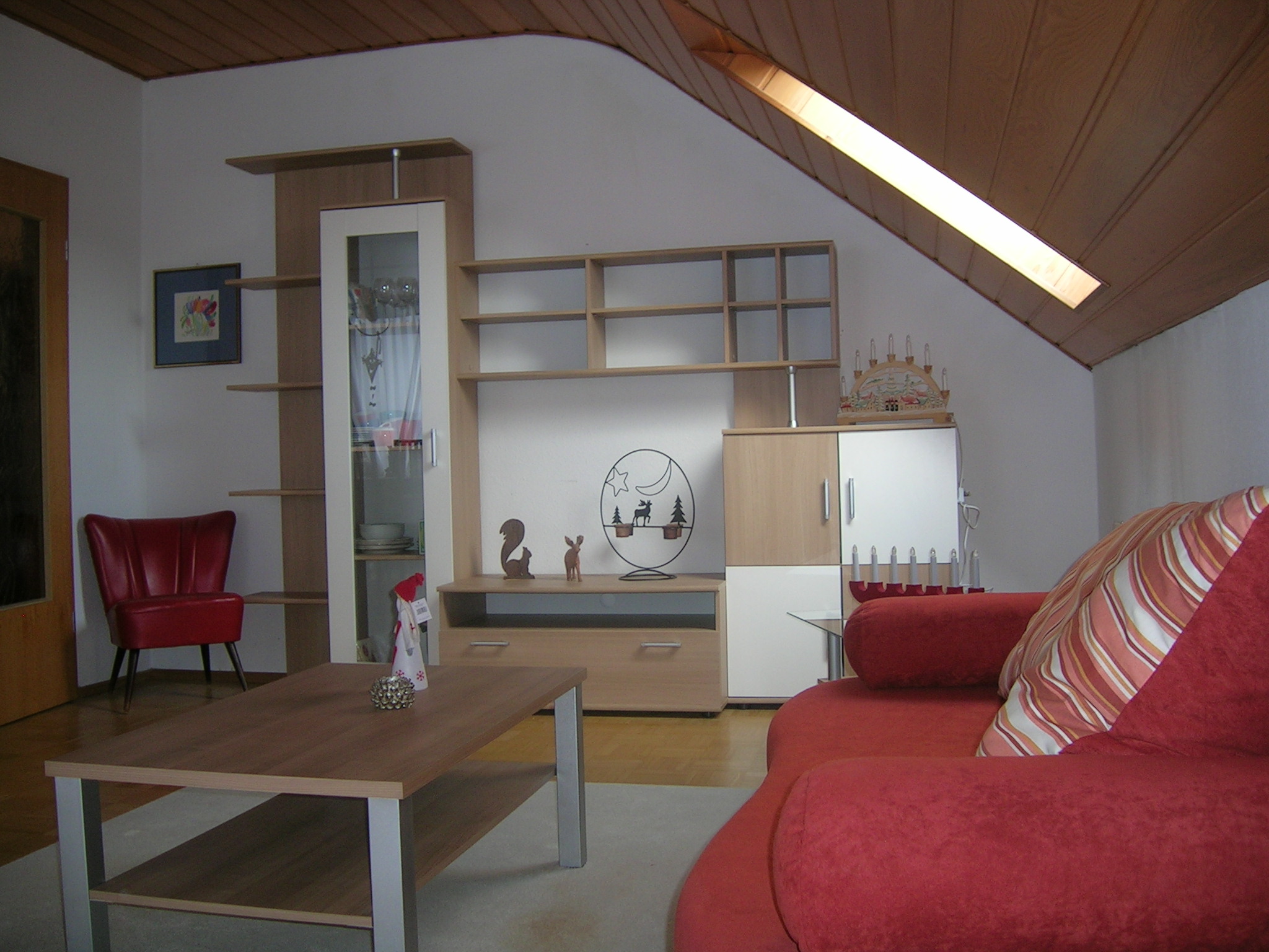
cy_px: 476
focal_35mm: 35
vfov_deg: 40.7
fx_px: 1283
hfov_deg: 52.6
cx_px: 634
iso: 50
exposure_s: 1/30
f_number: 2.8
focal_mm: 5.4
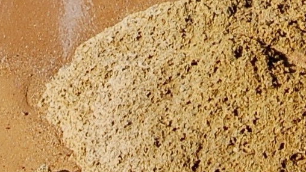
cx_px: 226
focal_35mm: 315
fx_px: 2556
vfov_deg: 3.8
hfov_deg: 6.8
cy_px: -302
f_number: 10
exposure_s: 1/320
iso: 200
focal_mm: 34
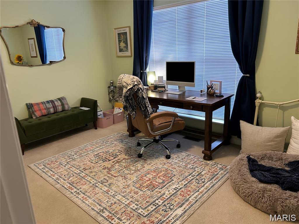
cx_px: 150
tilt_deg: -16.2
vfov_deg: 53.1
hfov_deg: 67.3
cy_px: 112
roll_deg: +3.1
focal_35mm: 26
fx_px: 225
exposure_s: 1/60
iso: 160
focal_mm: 5.7
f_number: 1.5
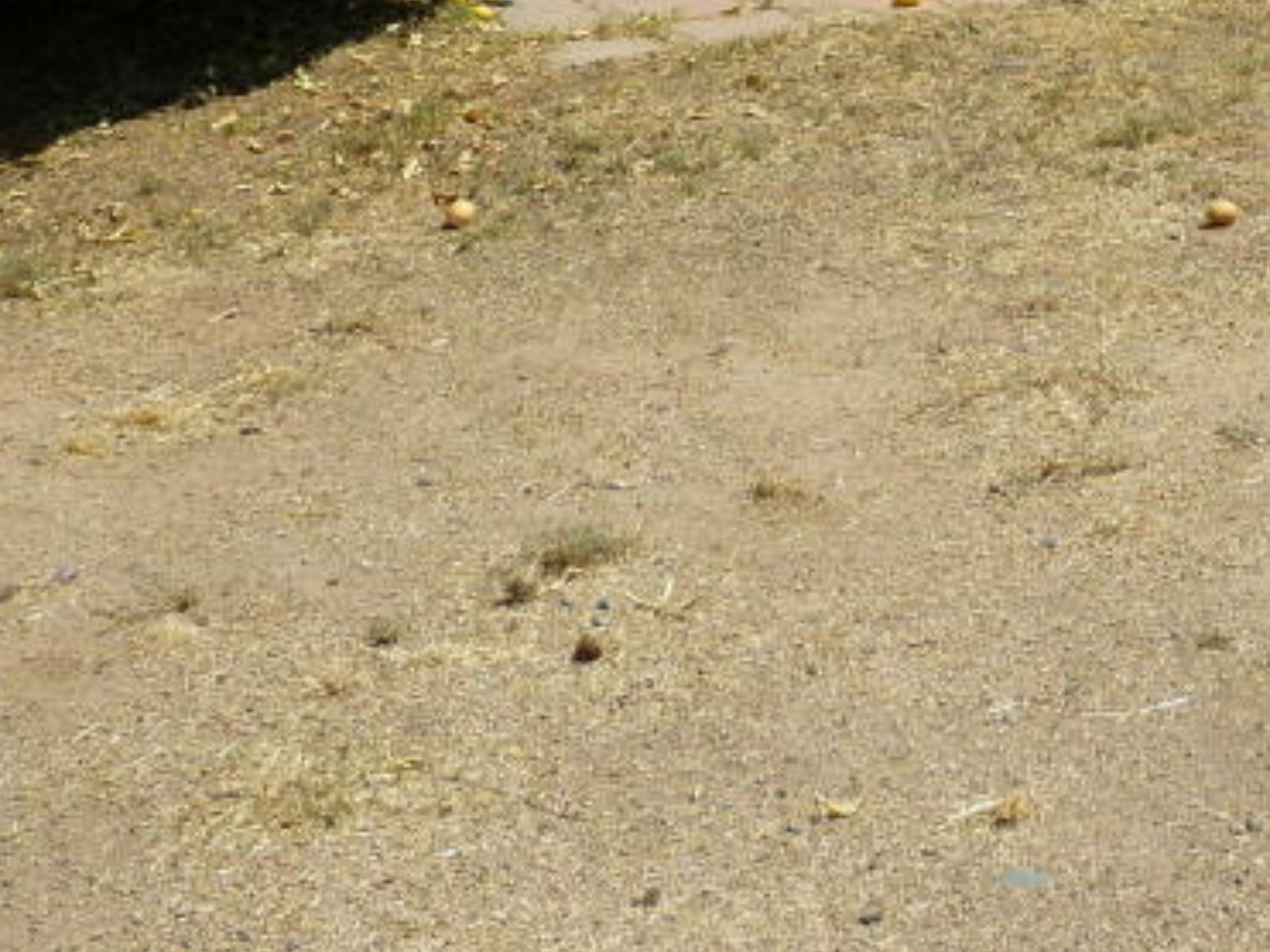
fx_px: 2934
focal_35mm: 80
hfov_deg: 23.2
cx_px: 1335
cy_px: -202
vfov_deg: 17.5
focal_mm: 5.2
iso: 80
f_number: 4
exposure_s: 1/800
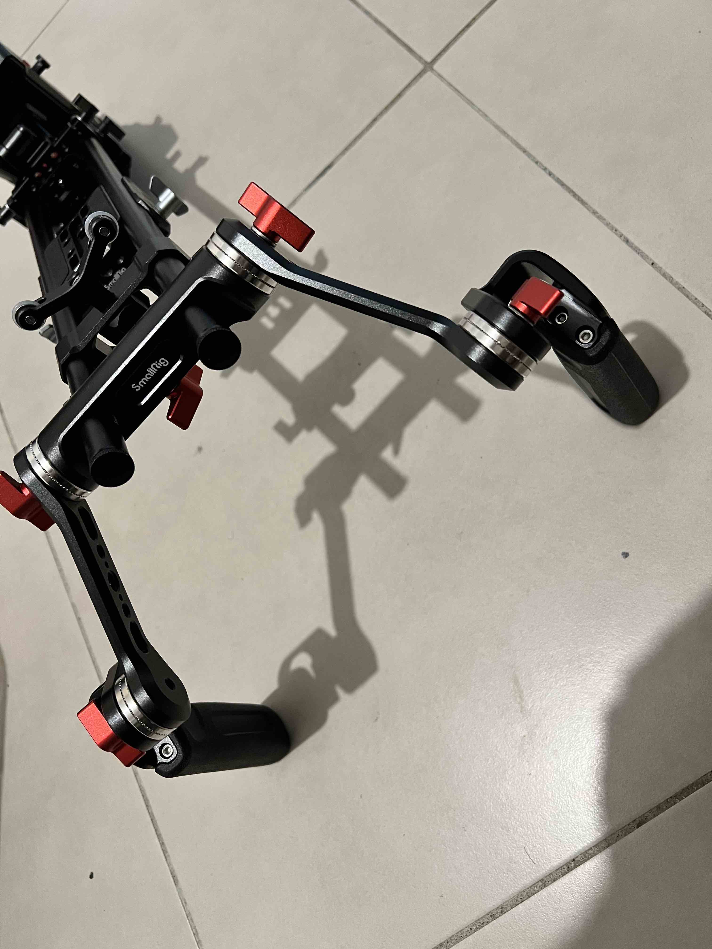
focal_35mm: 26
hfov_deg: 53.1
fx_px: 713
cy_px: 474
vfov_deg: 67.3
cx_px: 356
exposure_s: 1/60
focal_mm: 5.7
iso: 400
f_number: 1.5
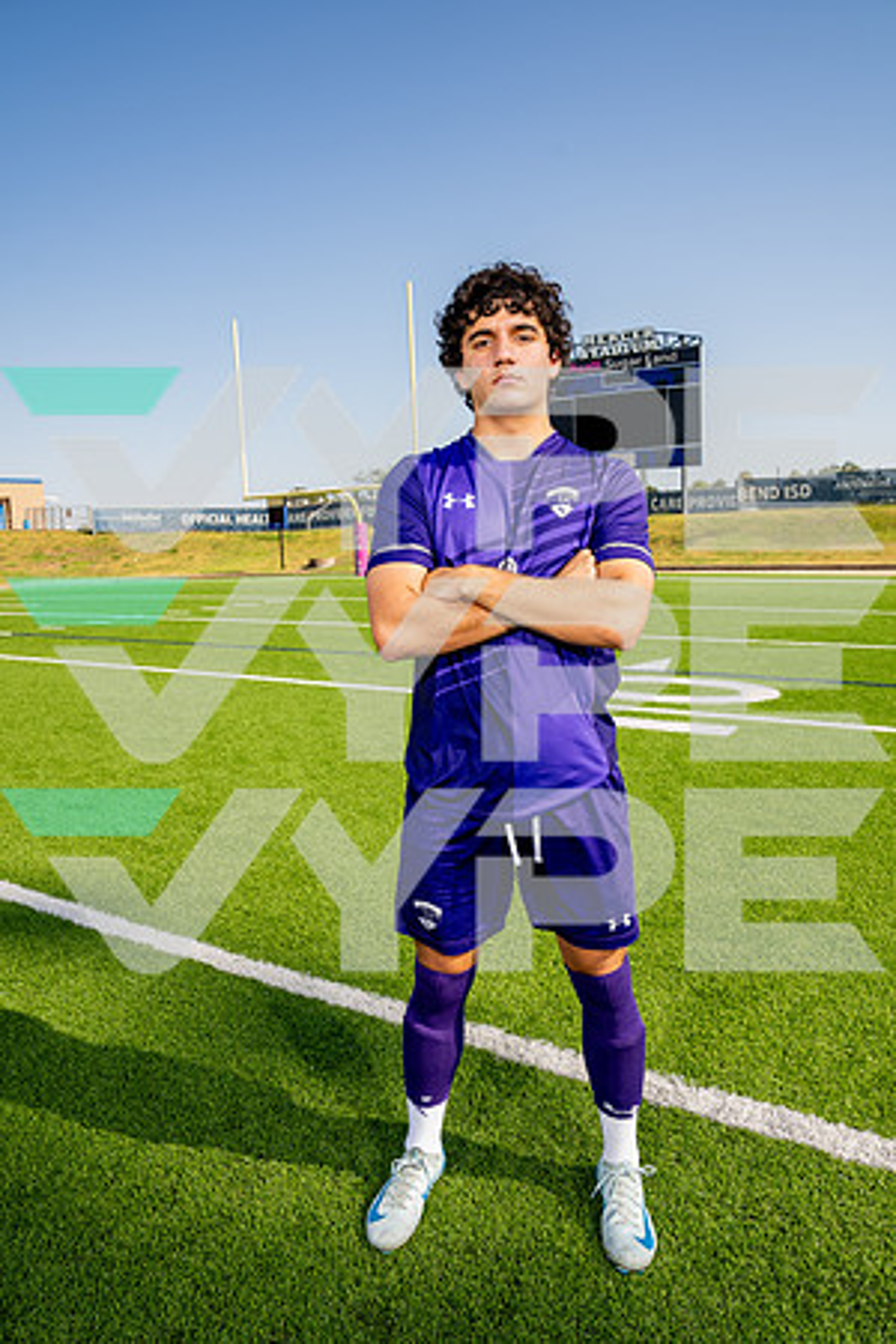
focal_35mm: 24
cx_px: 448
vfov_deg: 73.7
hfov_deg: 53.1
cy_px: 672
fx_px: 896
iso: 50
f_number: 7.1
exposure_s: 1/125
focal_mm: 24
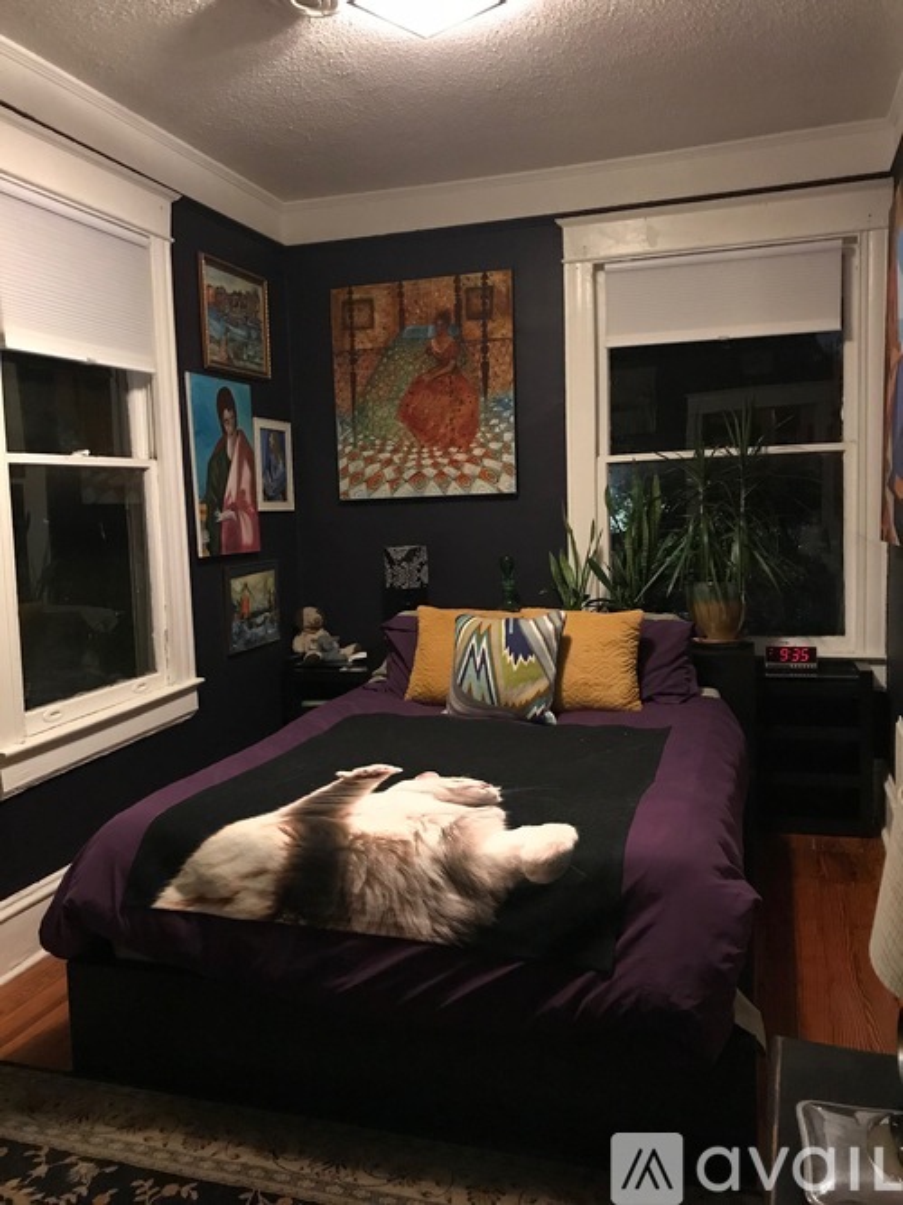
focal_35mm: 28
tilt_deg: -4.3
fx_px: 974
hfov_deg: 49.7
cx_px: 452
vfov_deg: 63.5
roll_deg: +1.7
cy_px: 602
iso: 100
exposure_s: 1/4
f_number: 1.8
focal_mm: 3.99
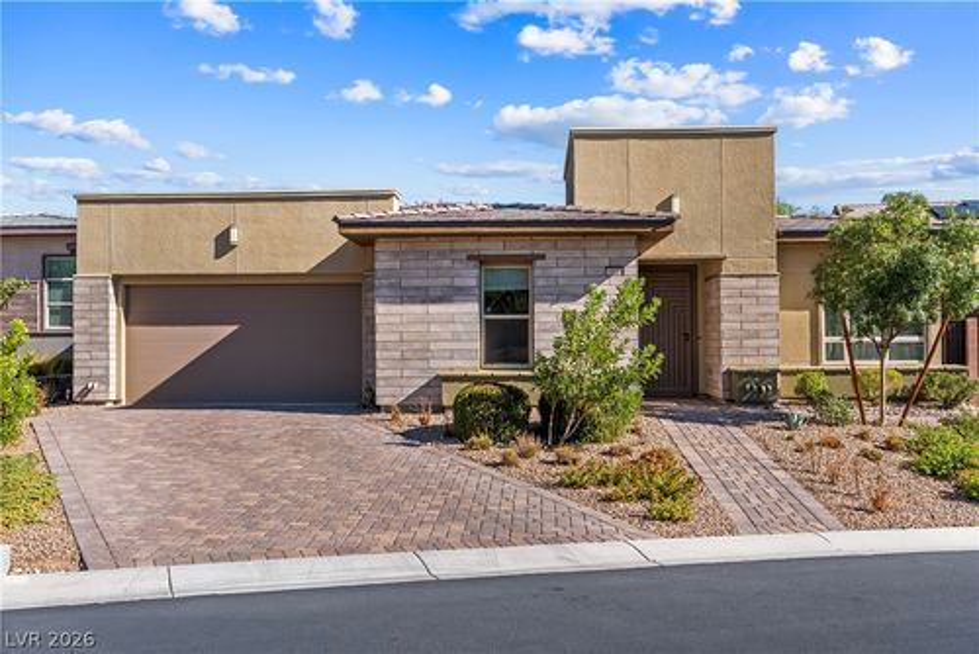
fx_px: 925
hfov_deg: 55.8
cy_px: 327
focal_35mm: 34
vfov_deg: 38.9
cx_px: 490
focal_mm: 23
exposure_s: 1/8000
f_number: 8
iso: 400
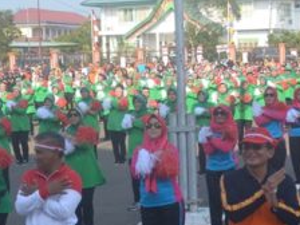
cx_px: 112
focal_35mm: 117
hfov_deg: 16.8
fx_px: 1014
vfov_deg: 12.7
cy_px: 117
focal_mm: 26
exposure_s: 1/250
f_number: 6.3
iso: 100
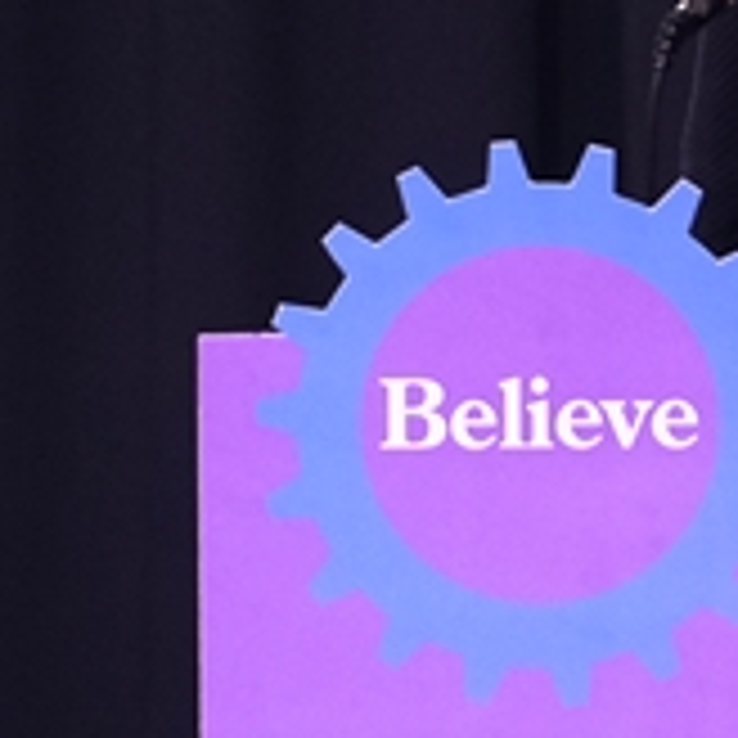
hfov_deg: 2.3
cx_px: 806
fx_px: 18332
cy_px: 110
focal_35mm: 760
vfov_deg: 2.3
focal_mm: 140
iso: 1600
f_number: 2.8
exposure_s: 1/58
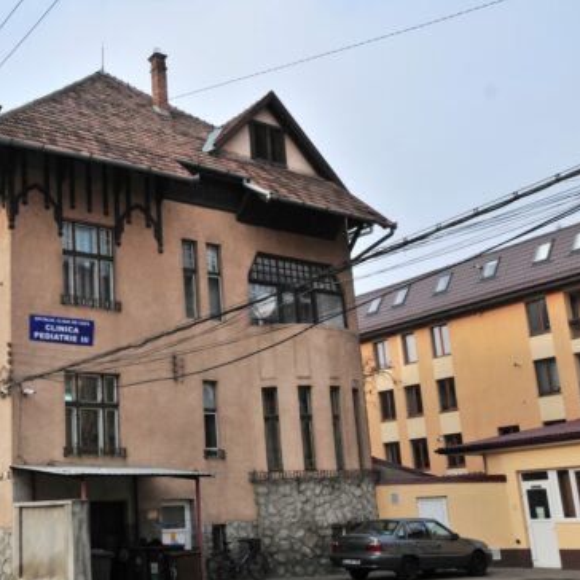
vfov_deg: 40.0
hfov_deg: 38.6
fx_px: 796
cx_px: 120
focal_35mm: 42
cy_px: 316
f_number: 9
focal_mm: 20
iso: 400
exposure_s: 1/800
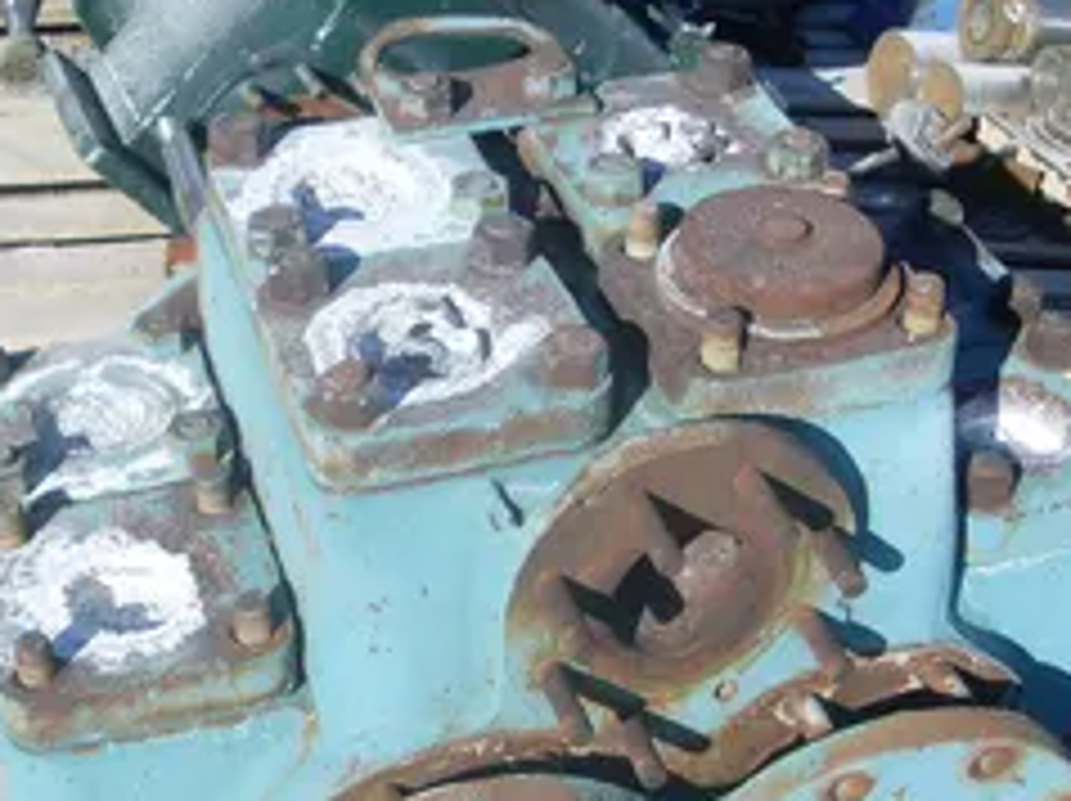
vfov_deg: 22.8
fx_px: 1978
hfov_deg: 30.3
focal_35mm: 64
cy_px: 540
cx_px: 522
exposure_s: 1/250
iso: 80
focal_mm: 6.3
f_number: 7.7
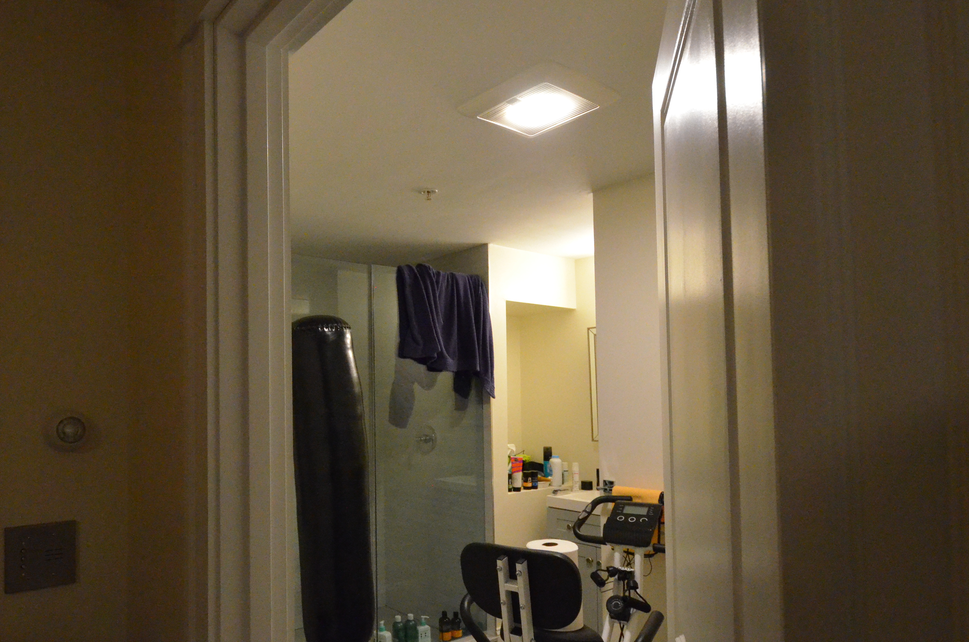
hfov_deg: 75.9
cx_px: 379
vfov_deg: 55.3
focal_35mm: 23
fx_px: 609
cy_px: 368
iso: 5000
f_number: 6.3
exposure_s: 1/160
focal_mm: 11
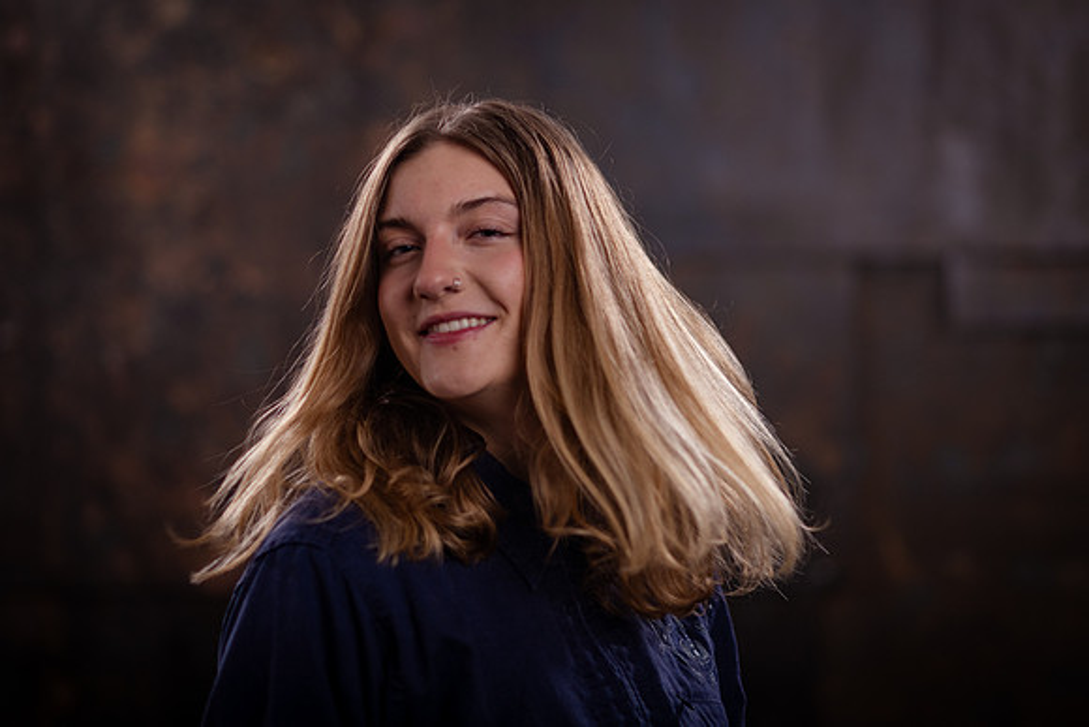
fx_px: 3645
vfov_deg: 11.4
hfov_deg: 17.0
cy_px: 310
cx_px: 544
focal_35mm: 120
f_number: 2
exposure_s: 1/320
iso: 200
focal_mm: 105
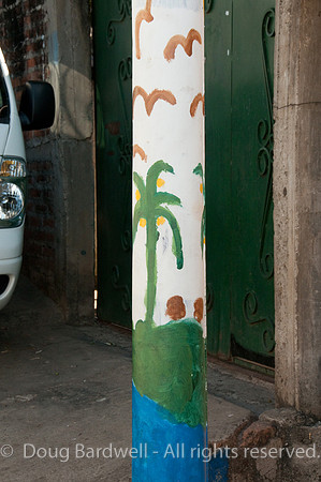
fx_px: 1247
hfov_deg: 14.7
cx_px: 160
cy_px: 241
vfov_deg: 21.9
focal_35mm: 93
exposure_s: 1/200
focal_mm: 62
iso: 800
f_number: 11
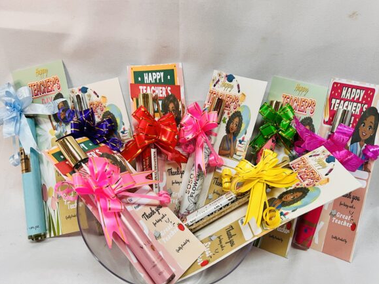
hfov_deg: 65.3
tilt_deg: -21.4
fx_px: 295
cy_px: 137
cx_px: 195
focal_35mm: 27
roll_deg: -5.2
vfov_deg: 51.3
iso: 125
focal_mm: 5.7
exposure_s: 1/60
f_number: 1.5
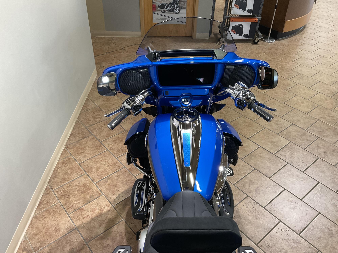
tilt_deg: -37.8
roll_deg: -1.3
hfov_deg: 61.7
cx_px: 169
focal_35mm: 29
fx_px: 283
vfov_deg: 48.2
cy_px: 126
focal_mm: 3
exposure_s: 1/60
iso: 100
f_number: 1.8
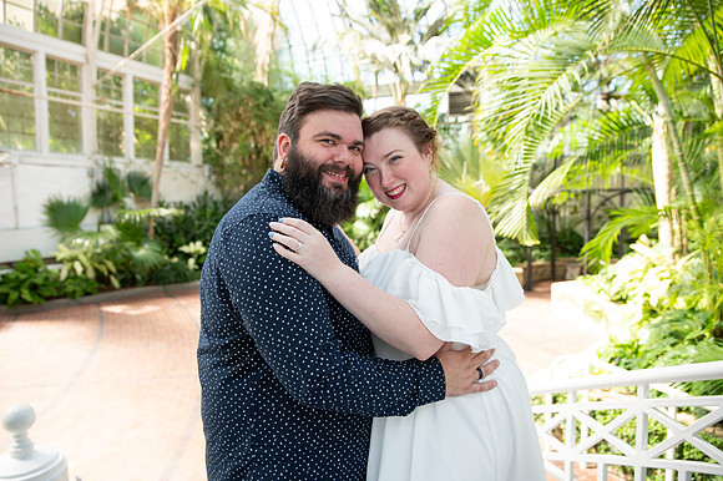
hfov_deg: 67.2
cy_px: 242
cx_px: 352
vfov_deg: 47.7
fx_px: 544
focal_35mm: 27
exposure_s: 1/160
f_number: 2.8
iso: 200
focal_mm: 26
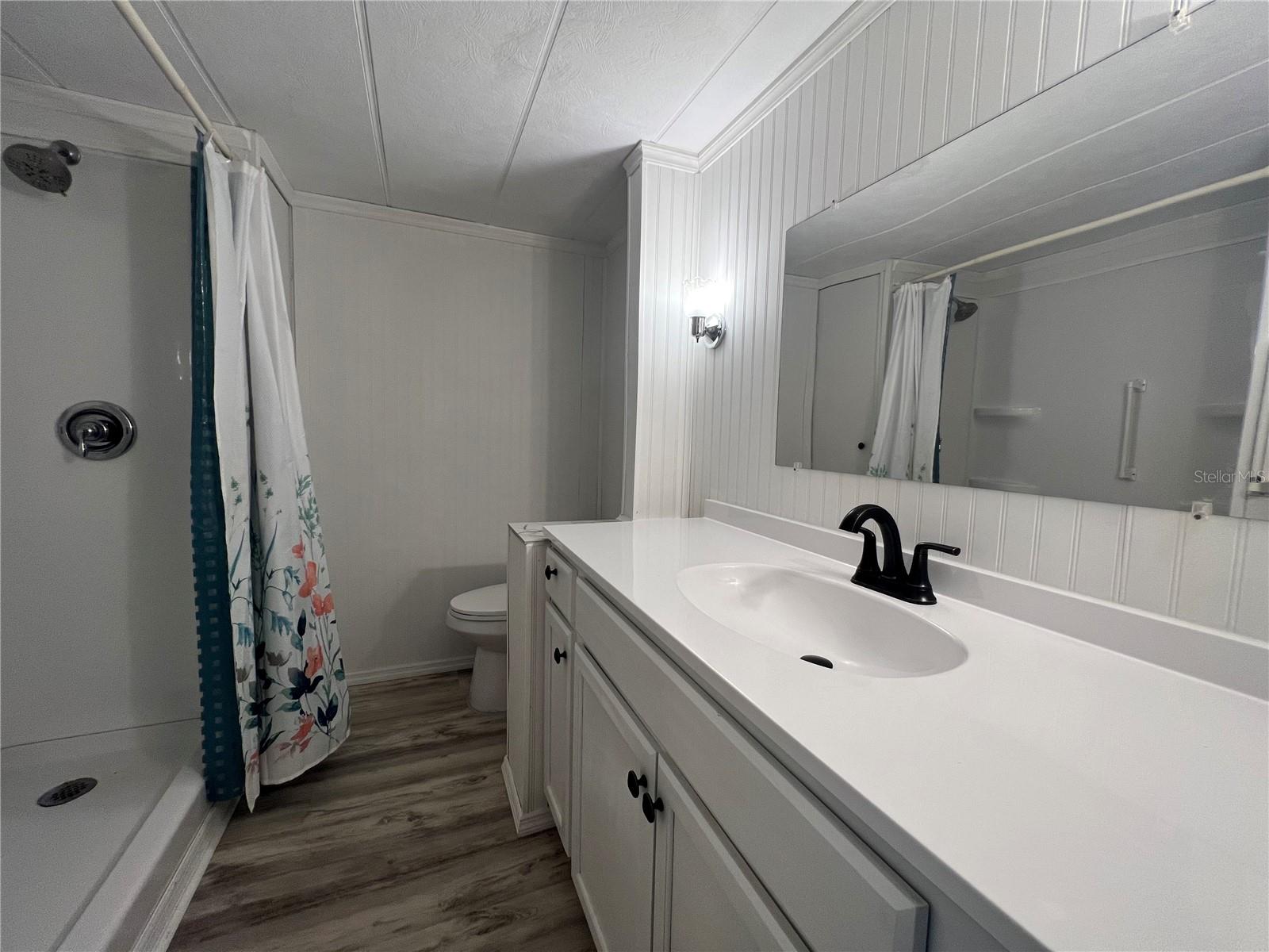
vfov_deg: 89.9
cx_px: 634
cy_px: 476
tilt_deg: -5.9
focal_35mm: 13
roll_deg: -2.2
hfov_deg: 106.2
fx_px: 477
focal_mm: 1.57
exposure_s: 1/120
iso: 125
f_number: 1.8
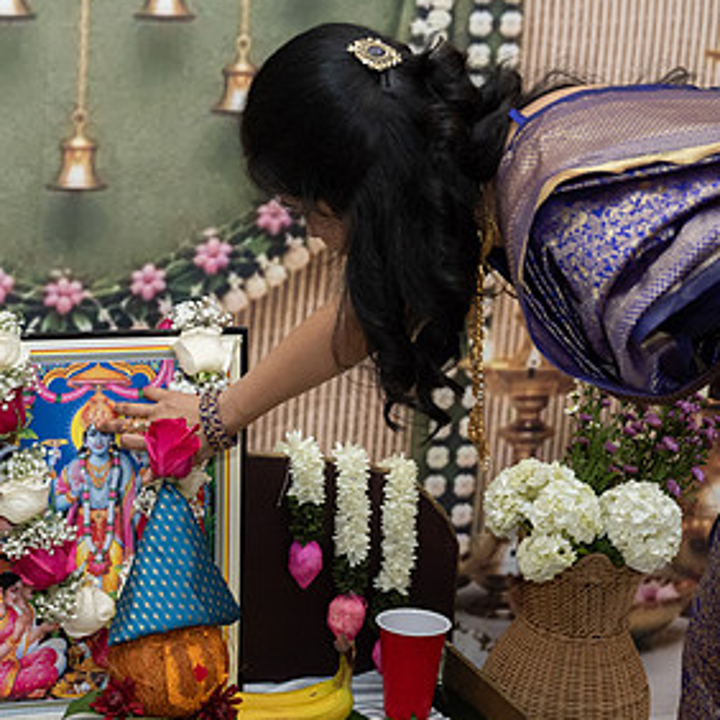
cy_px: 486
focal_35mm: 94
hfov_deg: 18.3
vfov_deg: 18.4
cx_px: 116
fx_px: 2212
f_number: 3.5
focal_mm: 41
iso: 800
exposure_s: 1/160
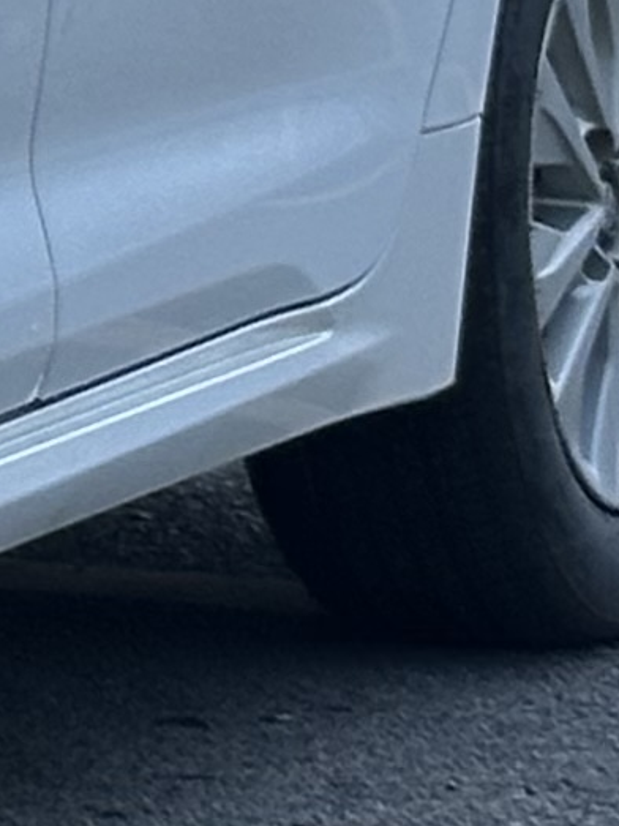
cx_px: -2124
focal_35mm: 370
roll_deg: +0.0
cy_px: -685
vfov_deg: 5.3
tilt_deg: -1.0
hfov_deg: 3.7
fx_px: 8825
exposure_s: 1/1751
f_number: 1.78
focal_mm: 6.86
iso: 64
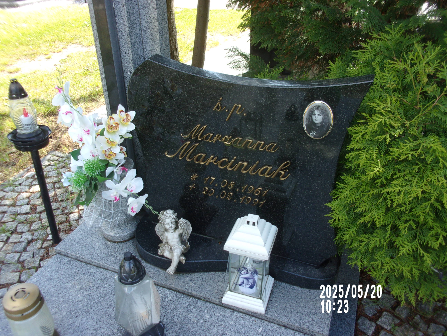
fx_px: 362
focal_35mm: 28
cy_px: 168
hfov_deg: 63.4
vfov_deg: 49.7
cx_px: 224
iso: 80
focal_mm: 5.1
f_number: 3.9
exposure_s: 1/105
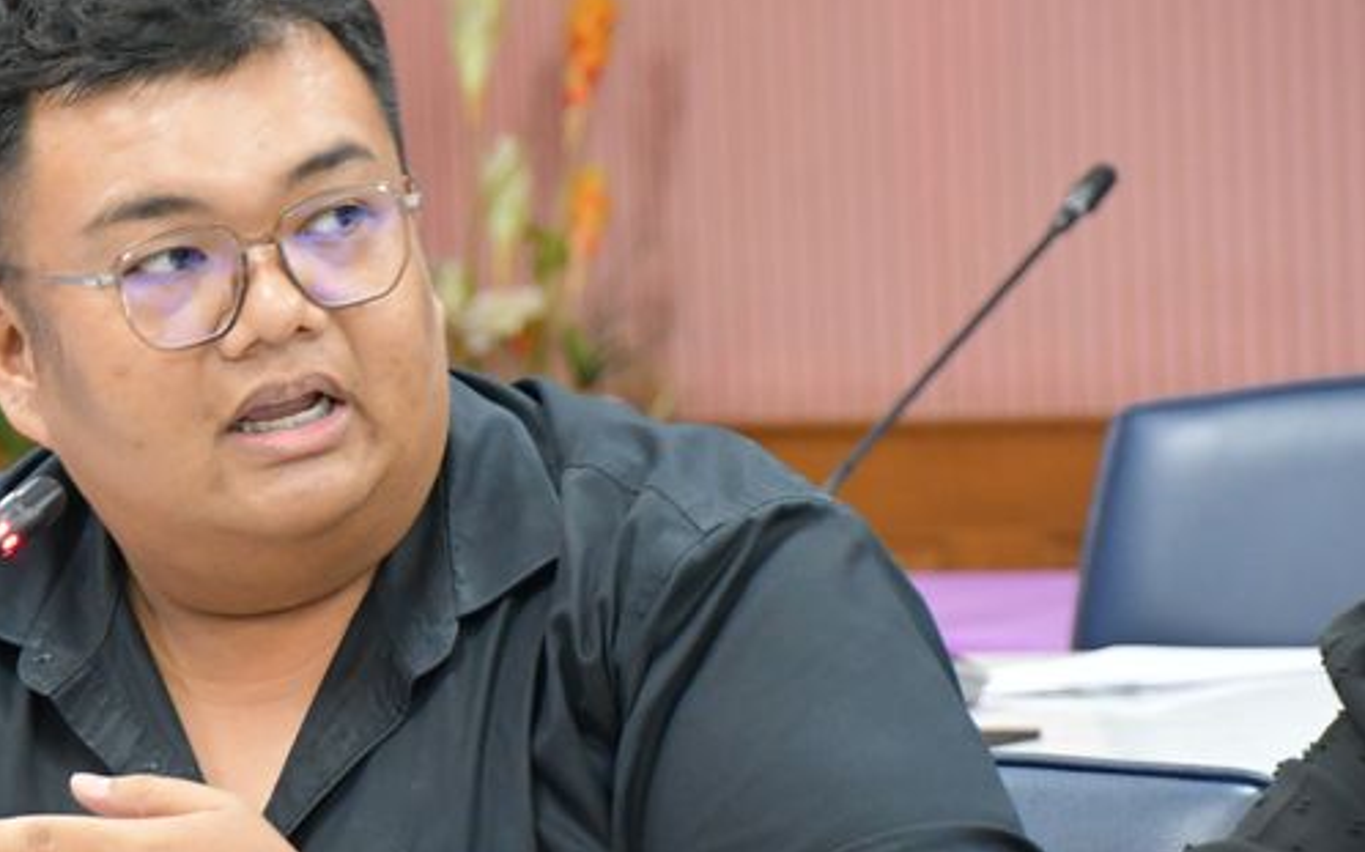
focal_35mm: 346
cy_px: 607
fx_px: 12869
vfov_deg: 3.8
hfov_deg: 6.1
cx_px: 60
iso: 3200
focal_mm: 110
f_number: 5.6
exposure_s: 1/100
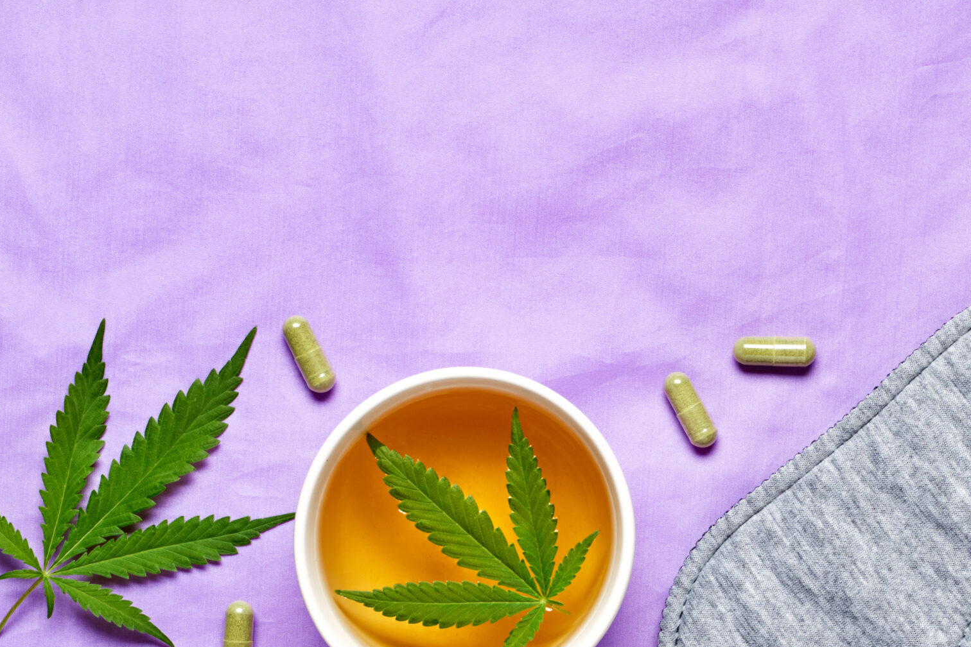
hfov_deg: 16.1
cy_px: 505
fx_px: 3425
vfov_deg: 10.8
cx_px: 735
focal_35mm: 127
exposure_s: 1/125
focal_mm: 50
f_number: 9
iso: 100
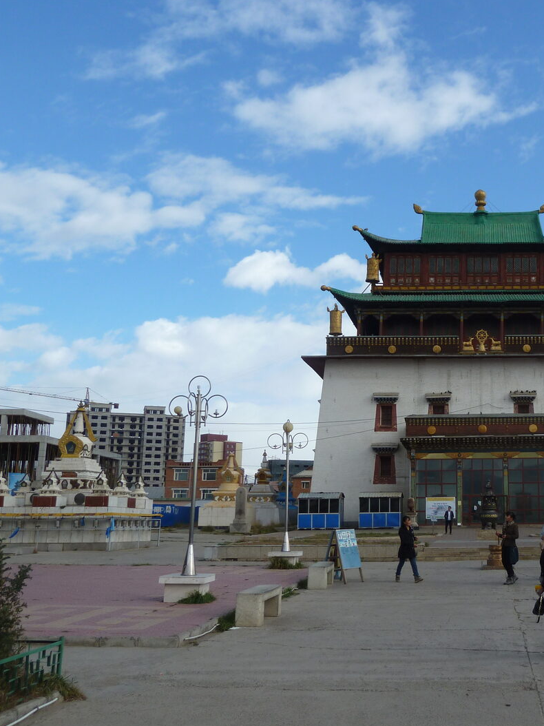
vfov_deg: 45.8
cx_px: 491
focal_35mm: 41
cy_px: 357
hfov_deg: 33.3
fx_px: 859
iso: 80
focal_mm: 5
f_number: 4
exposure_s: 1/500
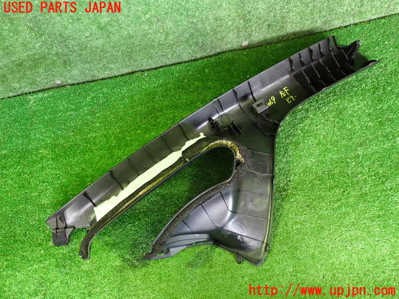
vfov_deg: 46.8
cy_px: 150
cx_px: 200
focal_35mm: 30
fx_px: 346
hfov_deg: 60.0
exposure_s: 1/25
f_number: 2.3
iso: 800
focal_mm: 5.4
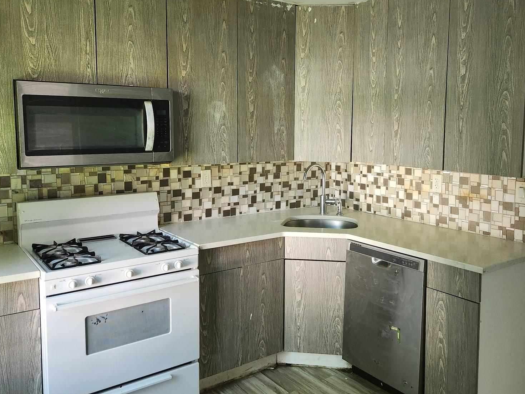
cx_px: 314
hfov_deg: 56.4
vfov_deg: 44.0
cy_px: 167
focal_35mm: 32
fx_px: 485
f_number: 1.8
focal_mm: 5.4
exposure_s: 1/120
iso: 400
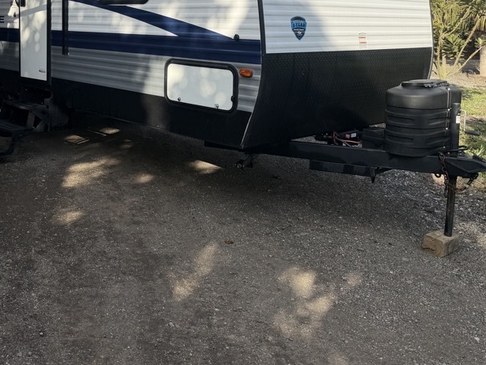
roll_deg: -2.1
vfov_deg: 34.7
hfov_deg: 45.4
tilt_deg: -5.9
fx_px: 562
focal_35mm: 40
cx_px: 131
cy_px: 67
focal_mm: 6.76
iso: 80
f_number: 1.78
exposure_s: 1/3021
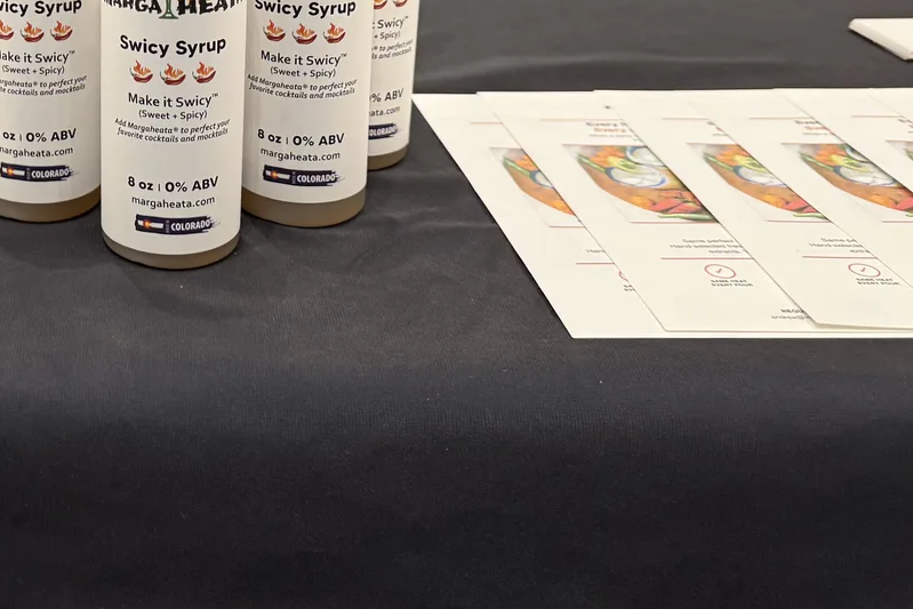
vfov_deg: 25.7
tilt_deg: -18.7
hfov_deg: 36.8
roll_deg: +1.7
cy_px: 9
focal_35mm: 50
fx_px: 1268
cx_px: 75
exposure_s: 1/60
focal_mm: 6.76
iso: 200
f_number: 1.78
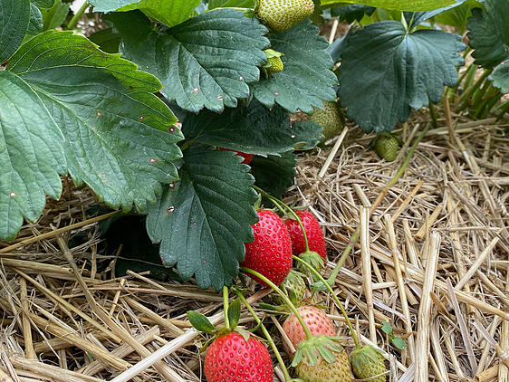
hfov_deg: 49.9
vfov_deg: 38.7
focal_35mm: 37
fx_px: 544
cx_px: 212
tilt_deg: -24.2
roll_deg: -1.1
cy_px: 205
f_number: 1.8
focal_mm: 4.25
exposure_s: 1/522
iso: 32
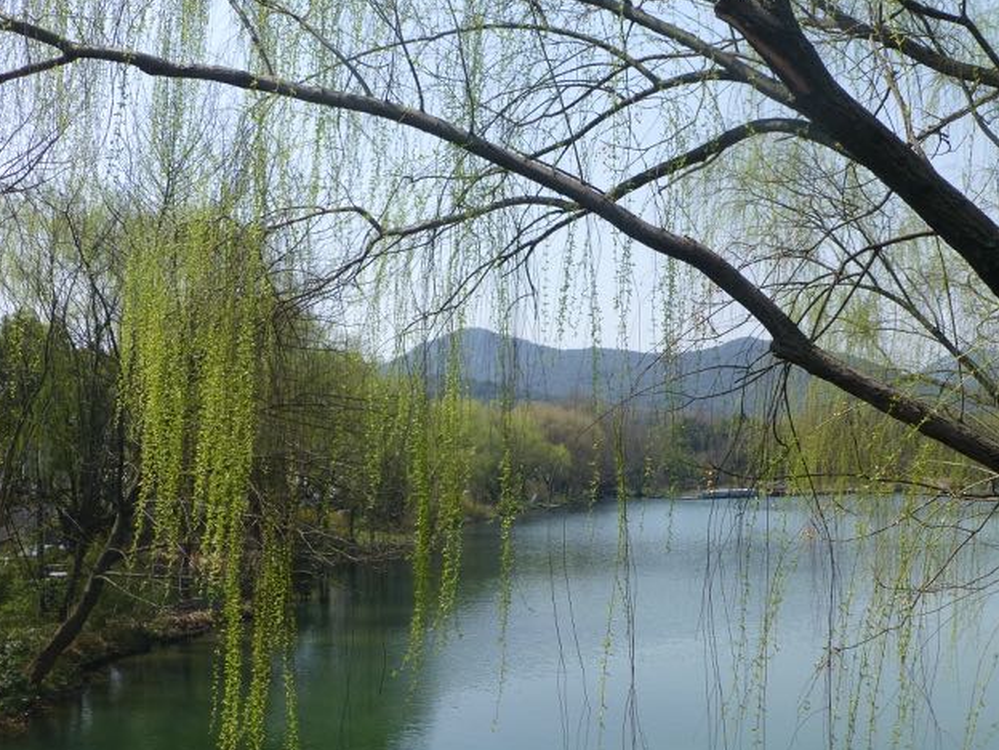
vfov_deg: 36.0
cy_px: 373
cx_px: 490
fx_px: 1154
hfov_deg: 46.8
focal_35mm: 40
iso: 100
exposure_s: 1/640
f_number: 3.9
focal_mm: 6.9
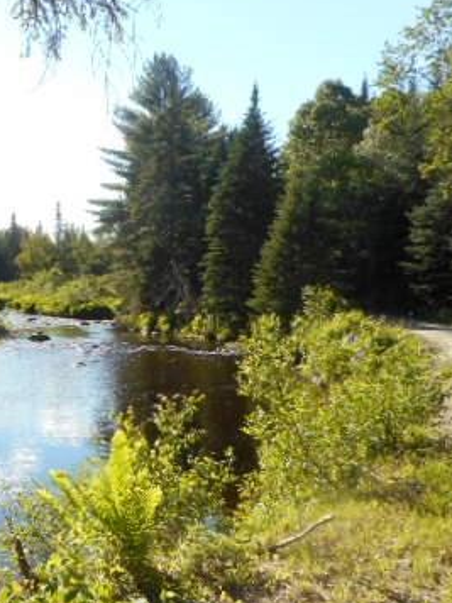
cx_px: 73
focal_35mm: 45
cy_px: 356
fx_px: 783
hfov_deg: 31.1
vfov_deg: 41.9
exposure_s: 1/320
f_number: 3.7
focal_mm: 4.5
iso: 80
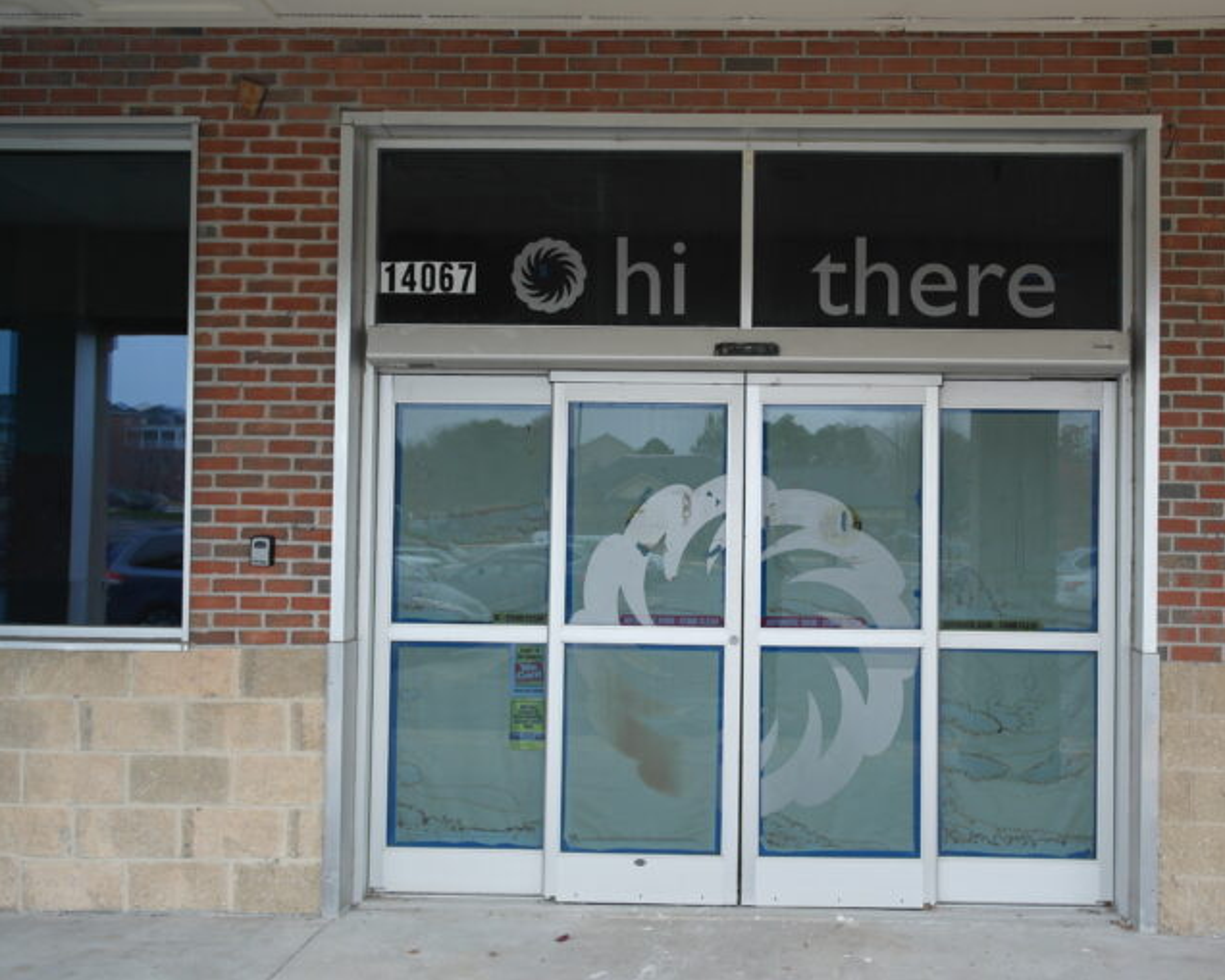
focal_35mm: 34
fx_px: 1233
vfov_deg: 43.4
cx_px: 736
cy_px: 489
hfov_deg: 52.5
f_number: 3.5
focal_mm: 20
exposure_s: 1/80
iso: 200
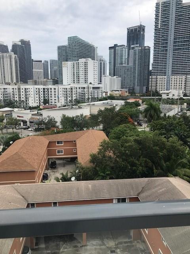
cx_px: 95
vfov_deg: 63.4
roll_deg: +2.1
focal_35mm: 28
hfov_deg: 49.7
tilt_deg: -9.2
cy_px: 127
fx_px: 205
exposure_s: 1/1277
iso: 20
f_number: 1.8
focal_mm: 3.99
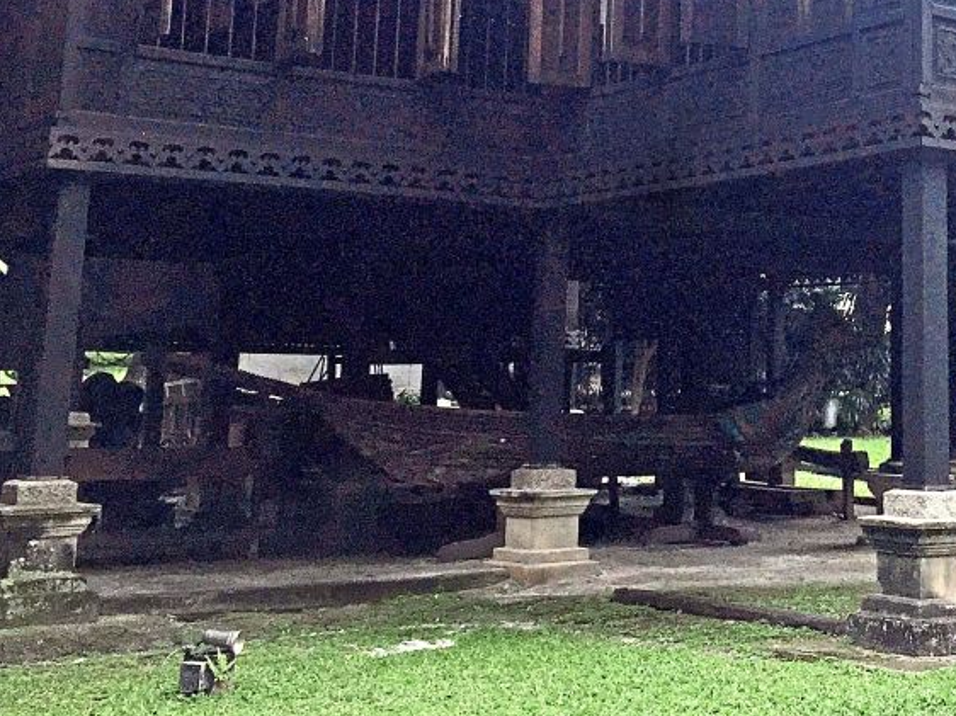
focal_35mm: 64
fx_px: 1767
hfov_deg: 29.1
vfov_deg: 22.1
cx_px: 861
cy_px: 17
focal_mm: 4.2
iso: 32
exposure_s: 1/791
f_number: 2.2
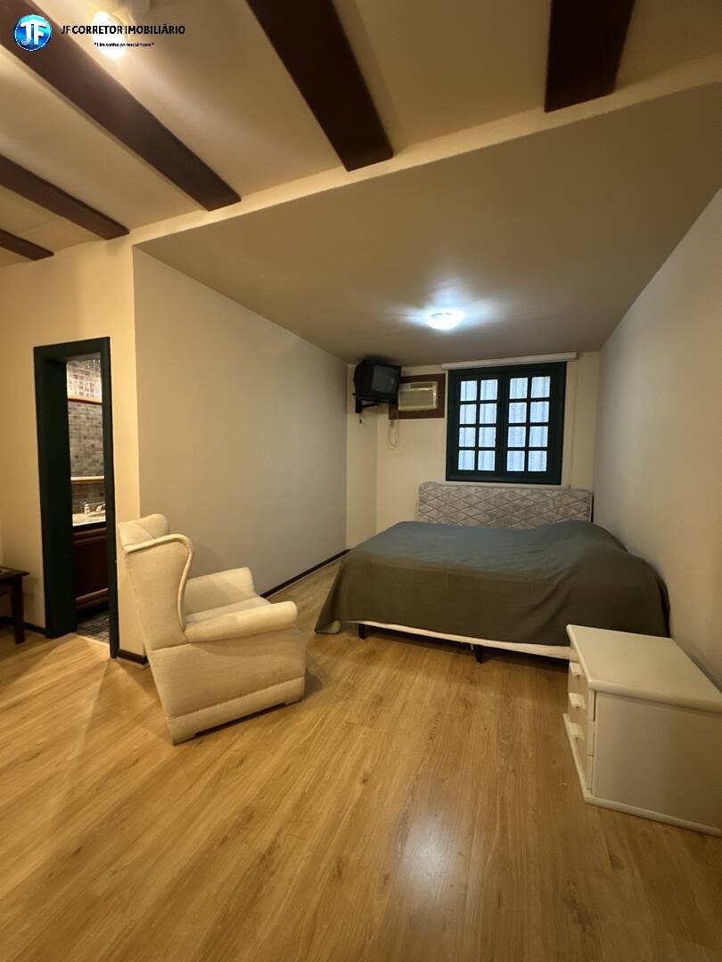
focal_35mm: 14
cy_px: 481
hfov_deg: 85.7
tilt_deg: -1.5
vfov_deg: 102.1
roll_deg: -0.5
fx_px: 389
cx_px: 361
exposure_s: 1/40
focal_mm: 2.22
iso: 1000
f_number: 2.2
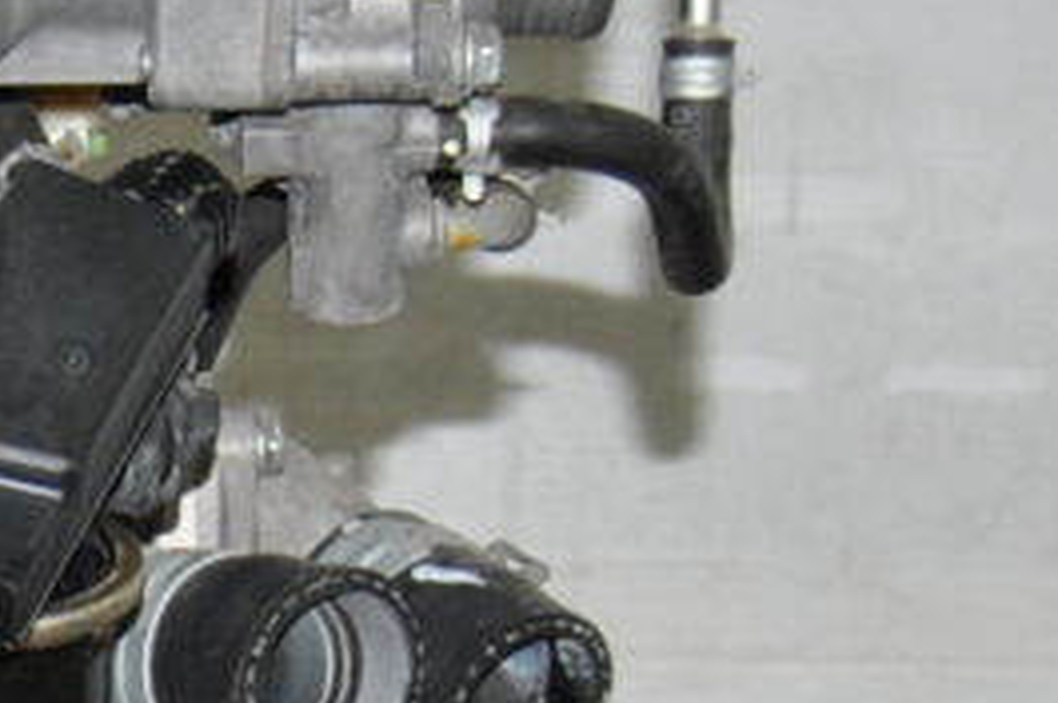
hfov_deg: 5.8
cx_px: -1282
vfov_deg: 3.9
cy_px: 1160
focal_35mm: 345
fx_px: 10127
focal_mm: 38
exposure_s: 1/200
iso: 400
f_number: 6.3
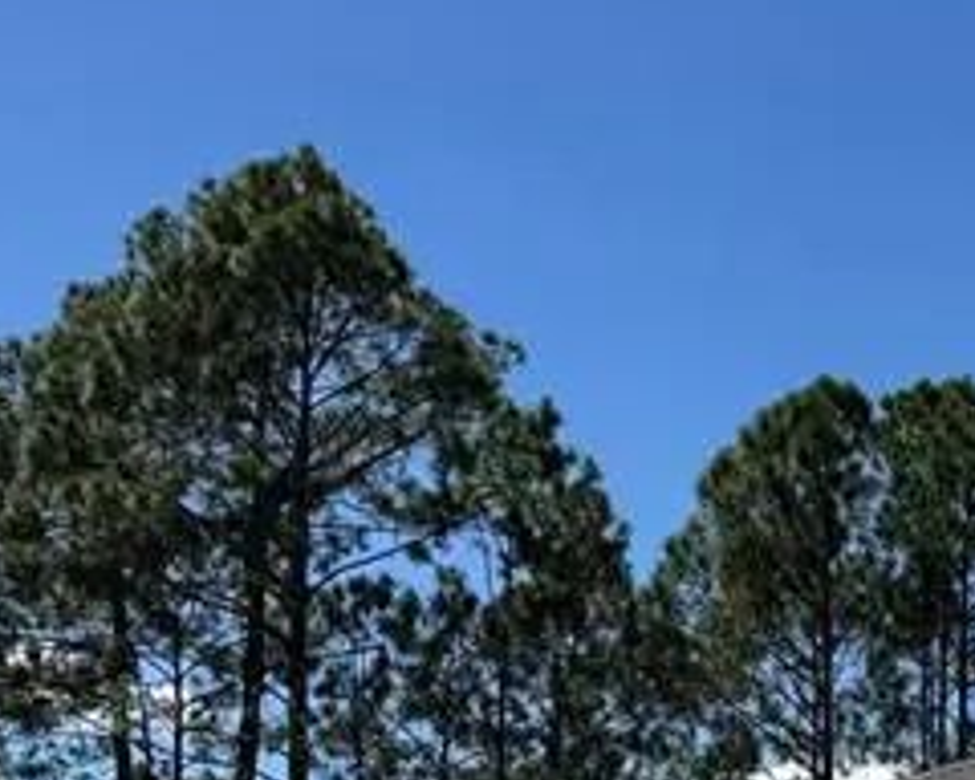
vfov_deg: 14.6
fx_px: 2886
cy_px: 1056
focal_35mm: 100
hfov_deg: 18.0
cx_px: 1255
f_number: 1.78
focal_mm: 6.76
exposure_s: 1/7092
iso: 80
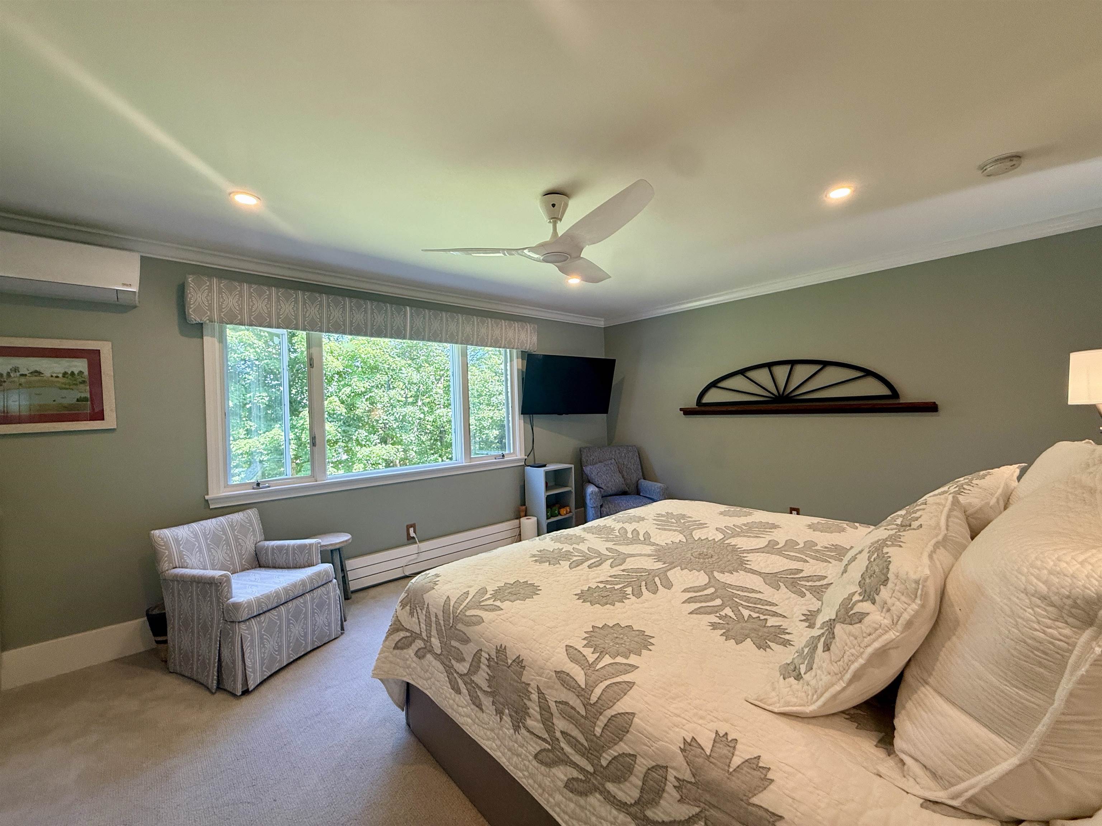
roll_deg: +1.1
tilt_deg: +0.3
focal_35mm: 14
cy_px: 413
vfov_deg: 85.7
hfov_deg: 102.1
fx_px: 446
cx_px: 551
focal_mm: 2.22
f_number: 2.2
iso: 125
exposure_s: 1/120
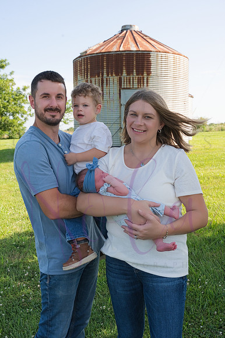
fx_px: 394
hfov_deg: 31.9
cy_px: 169
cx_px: 112
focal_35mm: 42
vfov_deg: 46.4
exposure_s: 1/320
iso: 400
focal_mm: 42
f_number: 9
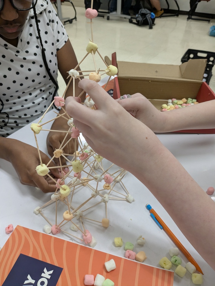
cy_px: 143
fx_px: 224
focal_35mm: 27
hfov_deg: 51.4
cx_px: 108
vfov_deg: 65.3
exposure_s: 1/120
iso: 219
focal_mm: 4.38
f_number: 1.73
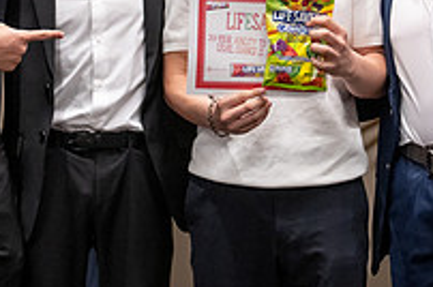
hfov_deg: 13.1
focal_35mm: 157
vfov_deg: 8.7
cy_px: 41
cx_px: 219
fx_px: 1885
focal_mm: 50
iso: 1600
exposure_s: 1/320
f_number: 1.2
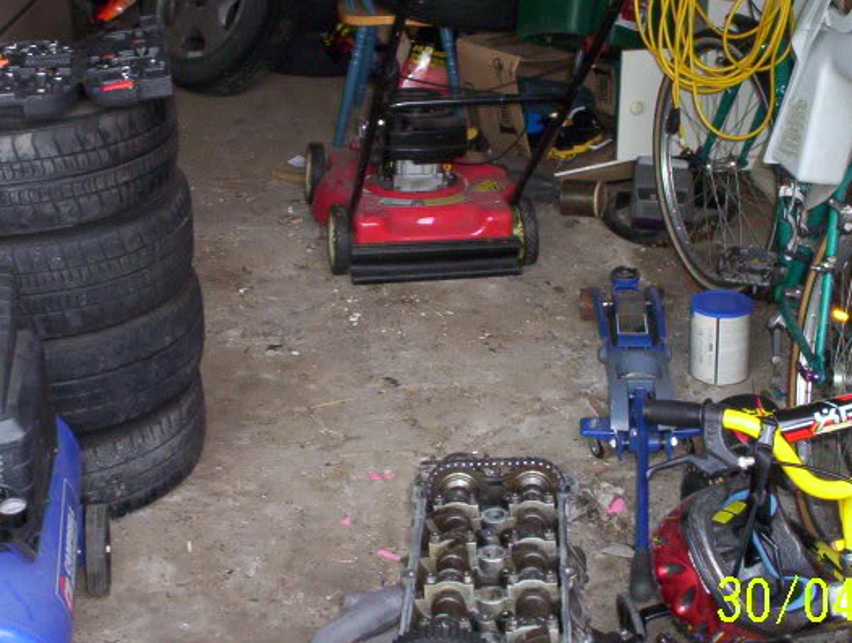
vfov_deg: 24.8
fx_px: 1455
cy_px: 224
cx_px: 410
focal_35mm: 59
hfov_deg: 32.6
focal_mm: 4.99
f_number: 4.5
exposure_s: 1/60
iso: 140
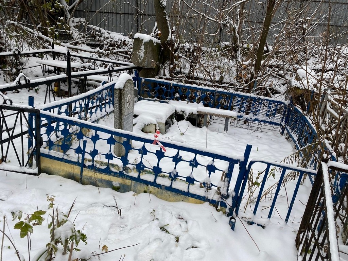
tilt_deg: -22.0
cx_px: 174
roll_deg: +2.9
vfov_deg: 53.1
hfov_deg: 67.3
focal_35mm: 26
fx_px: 261
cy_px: 130
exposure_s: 1/122
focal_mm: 4.25
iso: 50
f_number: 1.8
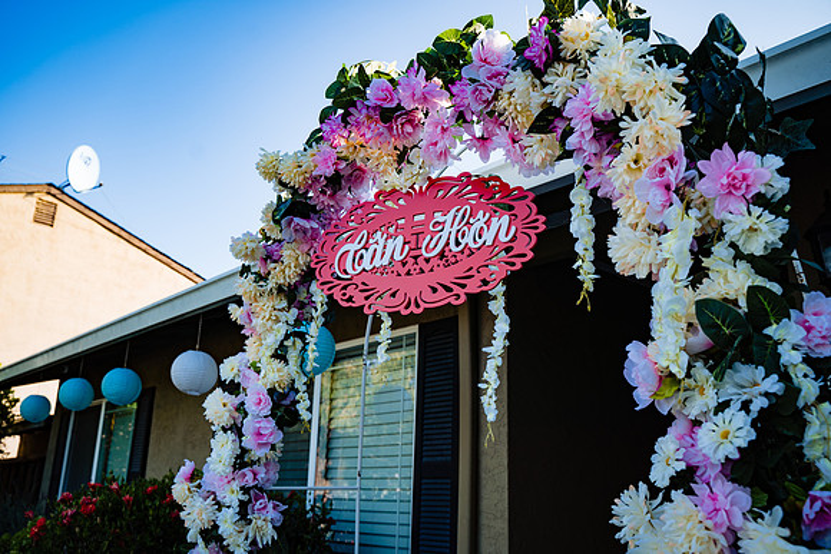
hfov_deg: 58.7
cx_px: 416
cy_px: 277
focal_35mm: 32
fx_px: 739
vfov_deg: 41.1
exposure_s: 1/200
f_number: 4.5
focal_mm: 32
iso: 100
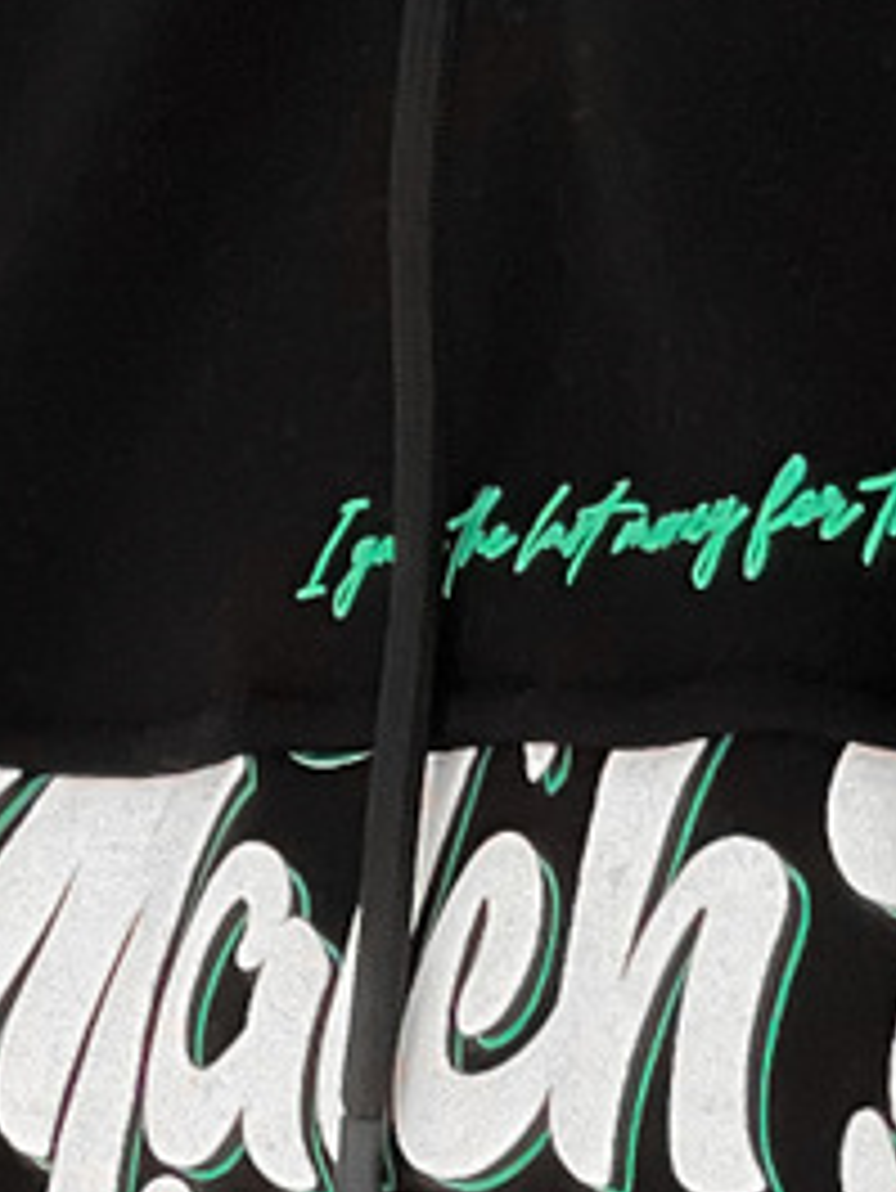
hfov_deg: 8.4
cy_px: 2595
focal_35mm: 175
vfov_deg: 10.2
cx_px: 1000
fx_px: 6035
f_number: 1.8
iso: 64
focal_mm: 3
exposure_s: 1/60
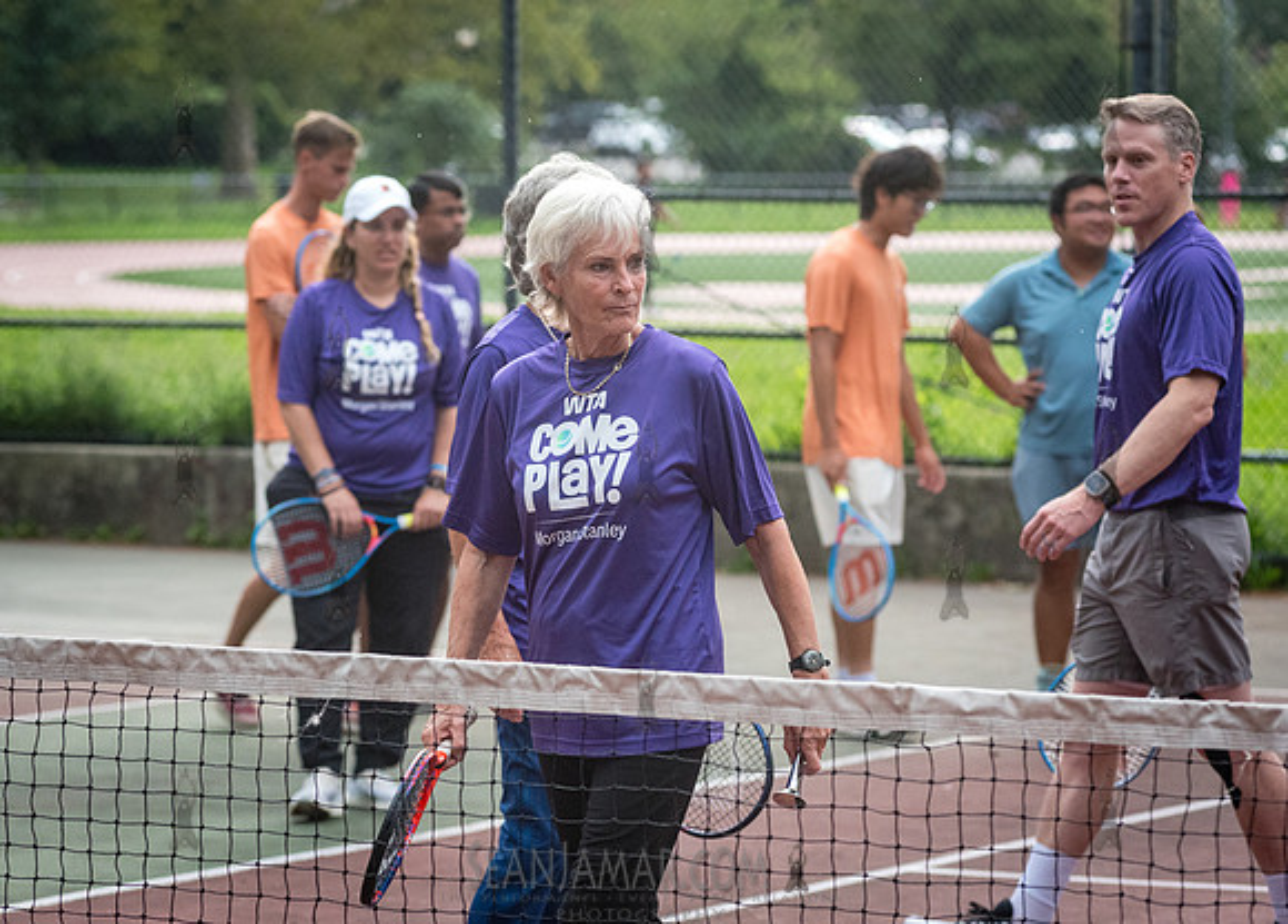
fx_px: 5820
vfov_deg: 9.1
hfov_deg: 12.6
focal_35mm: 159
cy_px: 503
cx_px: 571
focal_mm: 135
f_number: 4.5
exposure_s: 1/1250
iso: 2500
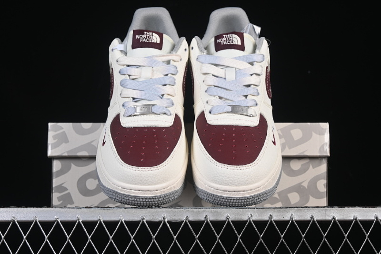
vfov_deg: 18.2
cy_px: 127
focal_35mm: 75
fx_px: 794
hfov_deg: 27.0
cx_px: 190
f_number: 8
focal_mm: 50
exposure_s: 1/80
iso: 160
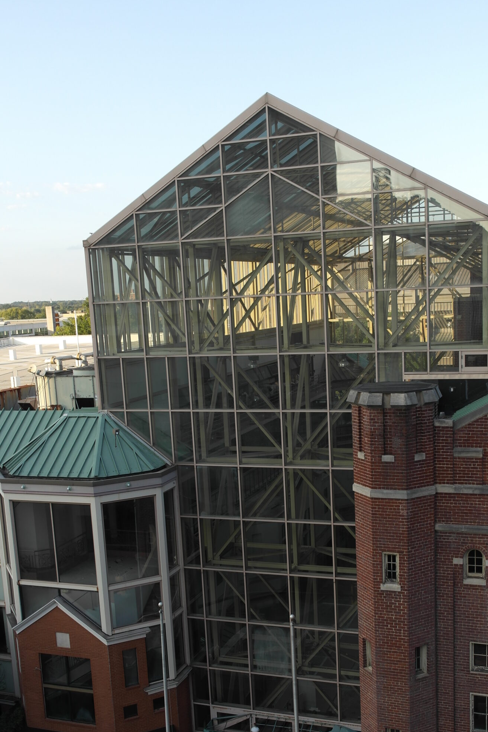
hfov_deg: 34.1
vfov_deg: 49.2
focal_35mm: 39
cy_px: 444
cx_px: 285
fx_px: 793
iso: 100
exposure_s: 1/160
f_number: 5
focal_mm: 20
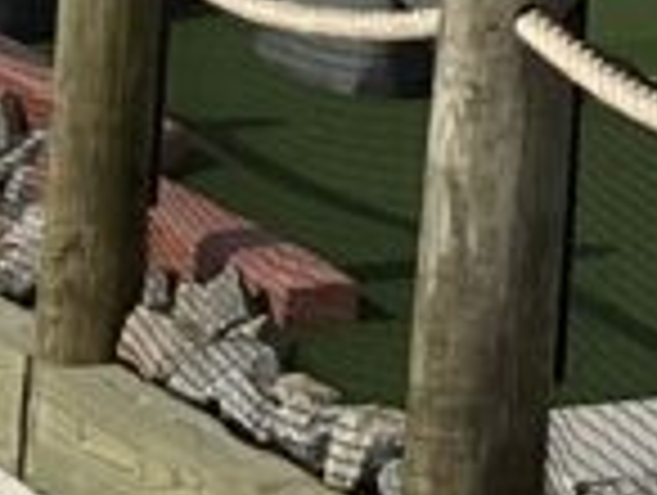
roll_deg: -1.3
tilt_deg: +8.7
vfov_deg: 6.8
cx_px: 1683
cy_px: -832
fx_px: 3859
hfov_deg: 8.7
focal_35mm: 203
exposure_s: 1/2959
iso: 16
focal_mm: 3
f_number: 1.8
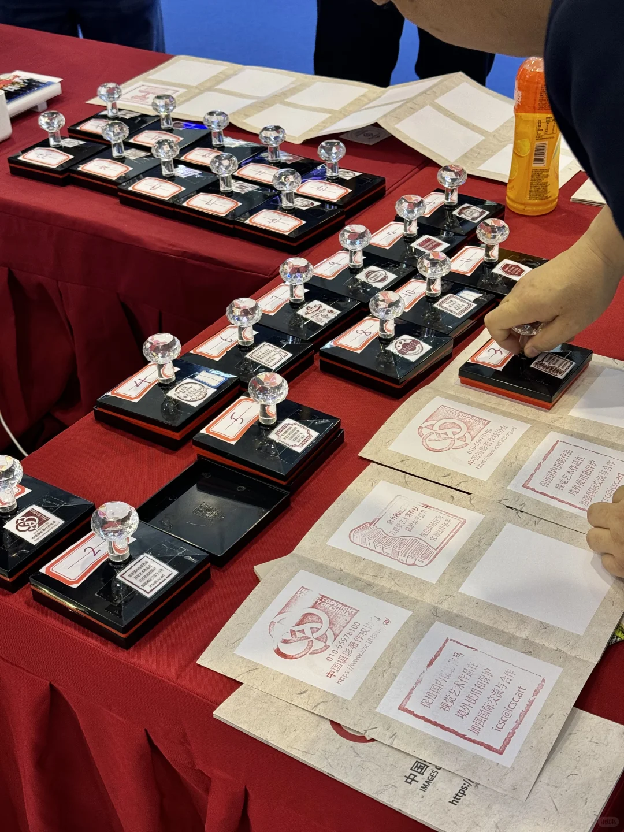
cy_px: 416
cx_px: 312
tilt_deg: -34.3
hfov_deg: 30.3
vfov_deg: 39.7
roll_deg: +2.2
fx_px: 1154
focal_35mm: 48
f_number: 1.78
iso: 100
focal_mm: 6.76
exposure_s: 1/50
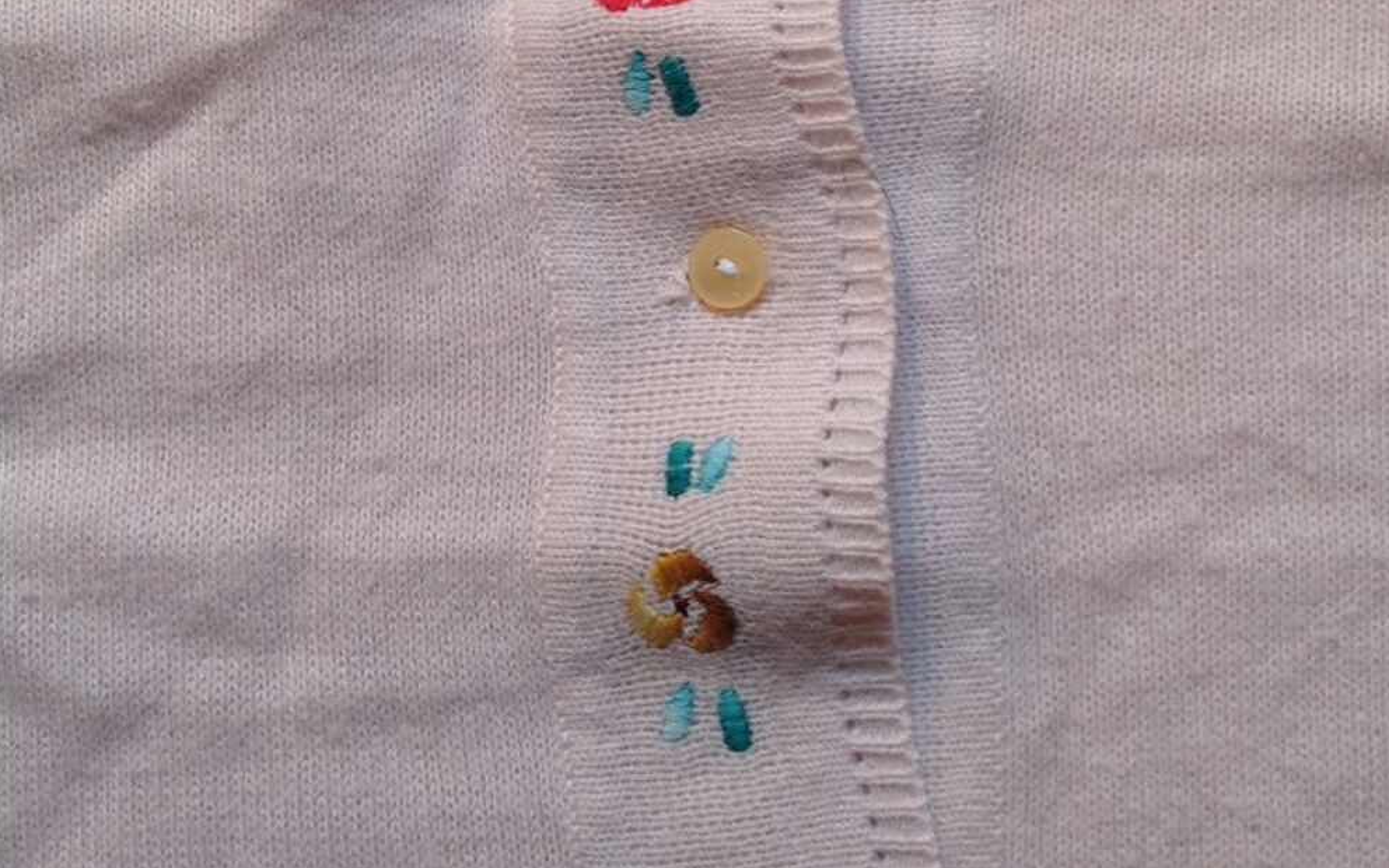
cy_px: 208
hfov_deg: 40.3
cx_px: 693
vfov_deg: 25.5
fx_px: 1893
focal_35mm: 50
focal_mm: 4.28
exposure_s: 1/40
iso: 50
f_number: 2.4
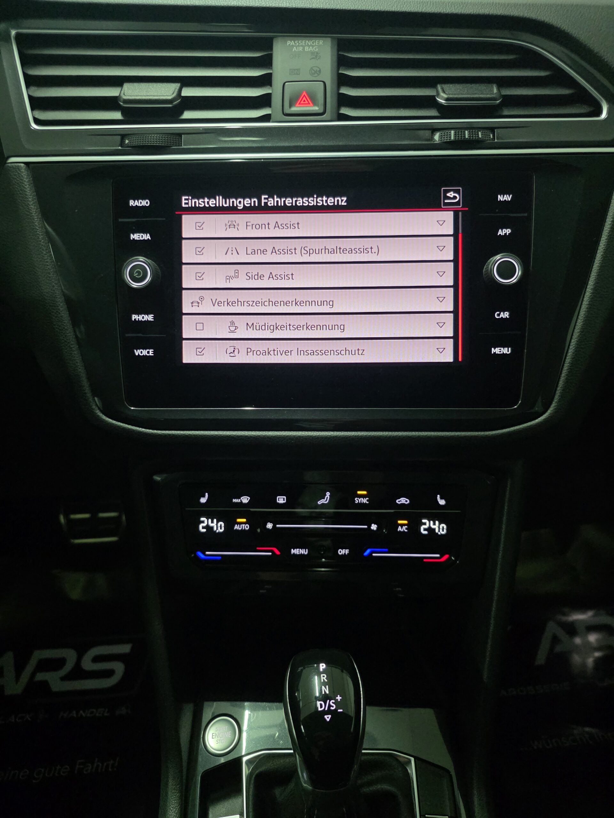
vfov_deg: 73.9
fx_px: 544
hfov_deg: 58.9
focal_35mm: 23
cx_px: 307
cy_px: 409
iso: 1250
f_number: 1.7
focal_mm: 6.3
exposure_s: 1/100
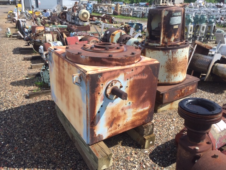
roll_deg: -2.7
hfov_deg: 61.7
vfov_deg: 48.2
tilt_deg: -23.8
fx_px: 189
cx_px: 113
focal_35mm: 29
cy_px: 85
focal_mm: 4.15
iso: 32
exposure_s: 1/1464
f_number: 2.2
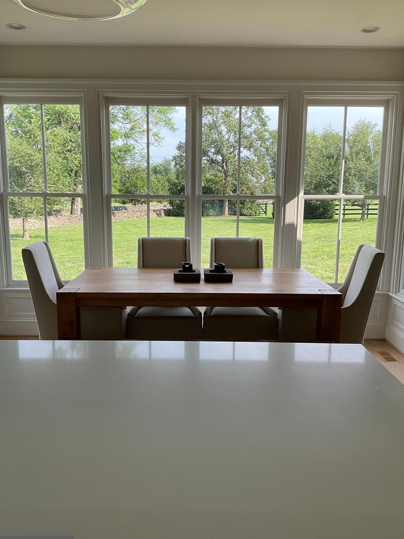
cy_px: 278
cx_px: 196
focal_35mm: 31
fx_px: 482
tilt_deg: -11.4
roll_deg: -2.6
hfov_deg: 45.4
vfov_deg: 58.3
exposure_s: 1/225
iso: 16
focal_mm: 3
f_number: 1.8
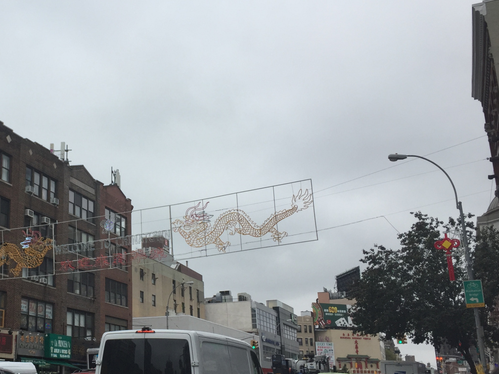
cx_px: 108
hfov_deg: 39.0
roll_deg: -0.5
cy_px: 199
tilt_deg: +16.5
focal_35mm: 47
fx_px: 677
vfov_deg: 30.9
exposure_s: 1/1041
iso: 32
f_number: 2.2
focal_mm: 4.15
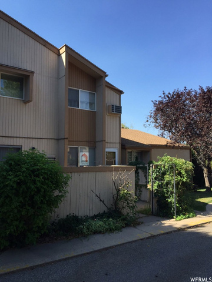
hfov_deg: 48.2
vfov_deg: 61.7
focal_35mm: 29
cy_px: 141
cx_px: 106
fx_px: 237
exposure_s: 1/1163
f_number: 2.2
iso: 32
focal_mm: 4.15
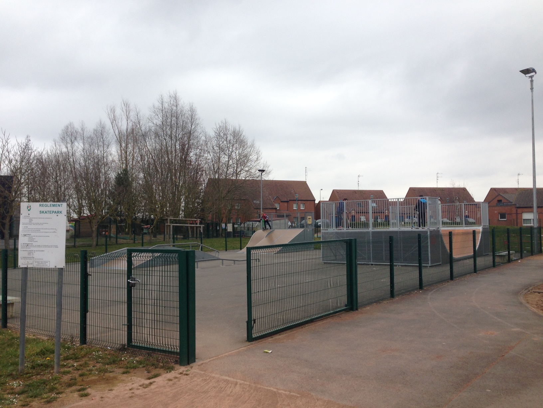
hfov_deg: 55.4
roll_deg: +0.9
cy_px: 204
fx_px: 518
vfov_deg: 42.9
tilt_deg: +1.4
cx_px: 272
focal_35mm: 33
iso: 50
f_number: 2.4
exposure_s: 1/191
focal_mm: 4.12
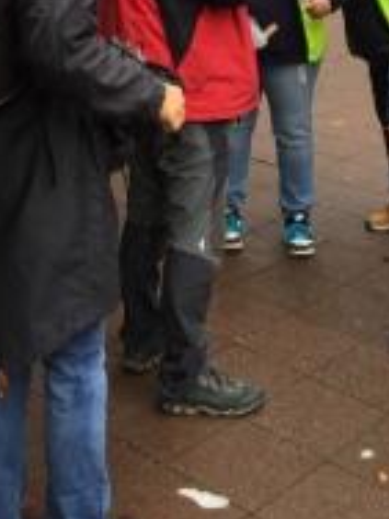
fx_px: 1034
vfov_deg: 26.4
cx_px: 251
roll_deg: +1.0
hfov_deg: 21.2
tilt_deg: -7.9
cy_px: -22
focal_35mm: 69
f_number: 2.2
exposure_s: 1/120
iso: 40
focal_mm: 4.15
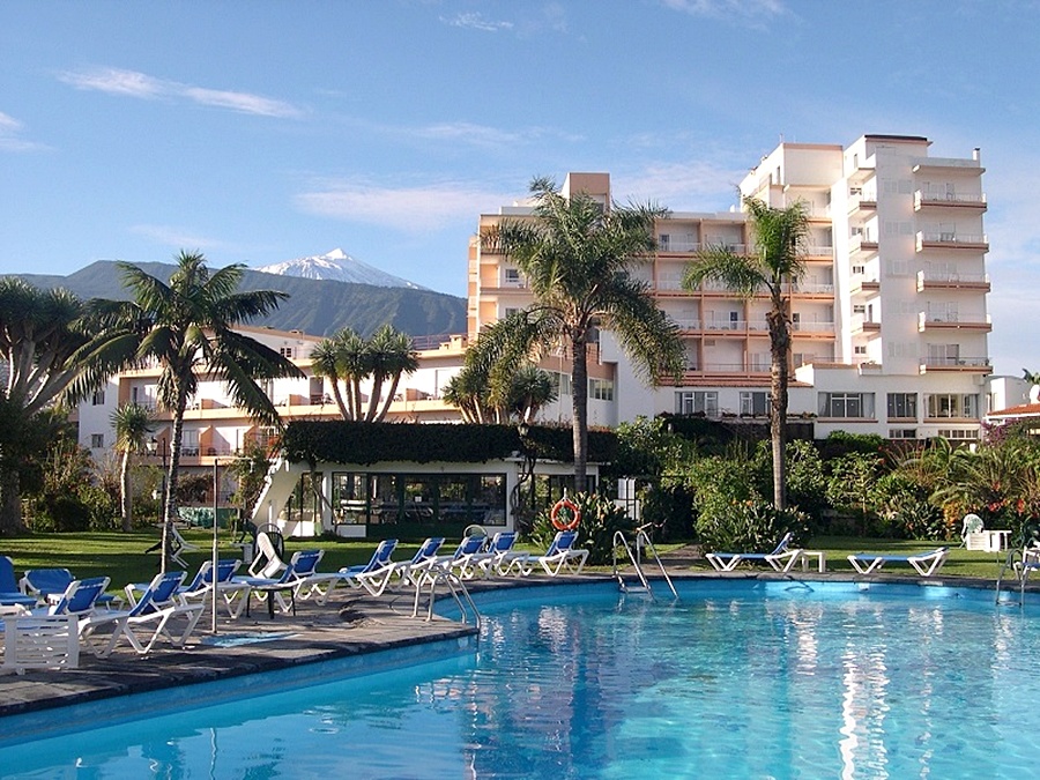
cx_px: 520
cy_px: 390
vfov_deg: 37.7
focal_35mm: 38
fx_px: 1142
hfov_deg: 49.0
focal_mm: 8
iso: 100
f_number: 7.6
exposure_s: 1/116
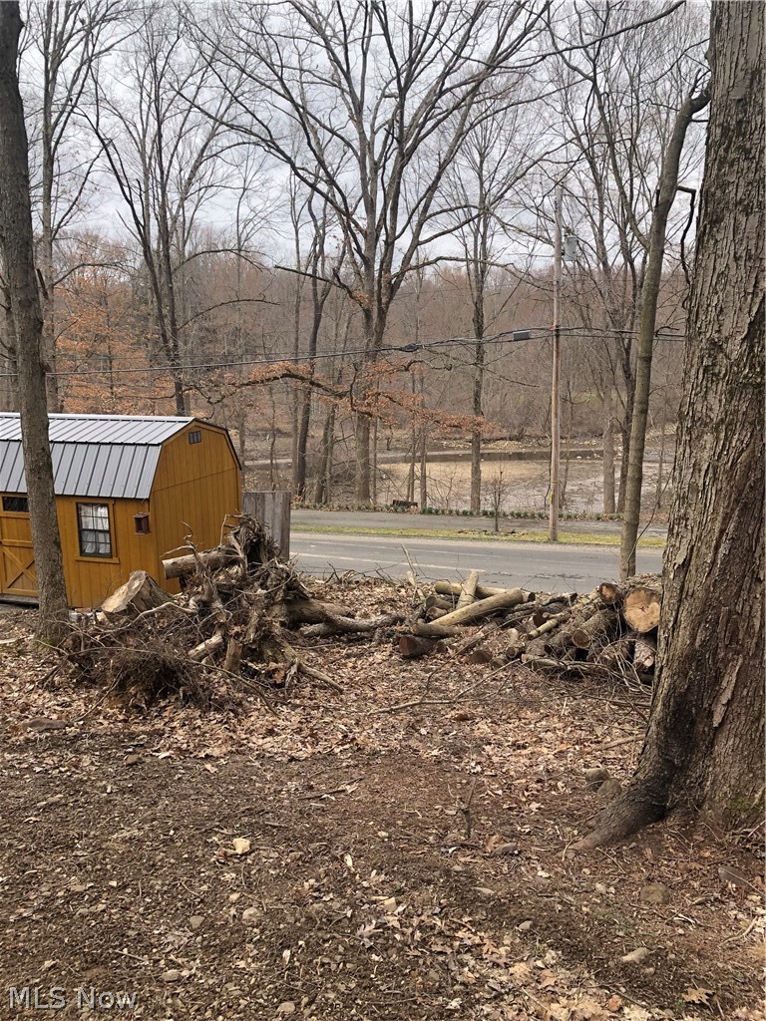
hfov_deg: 49.7
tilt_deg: -7.6
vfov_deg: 63.4
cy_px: 510
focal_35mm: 28
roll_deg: +1.5
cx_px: 383
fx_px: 826
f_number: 1.8
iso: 20
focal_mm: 3.99
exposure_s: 1/762
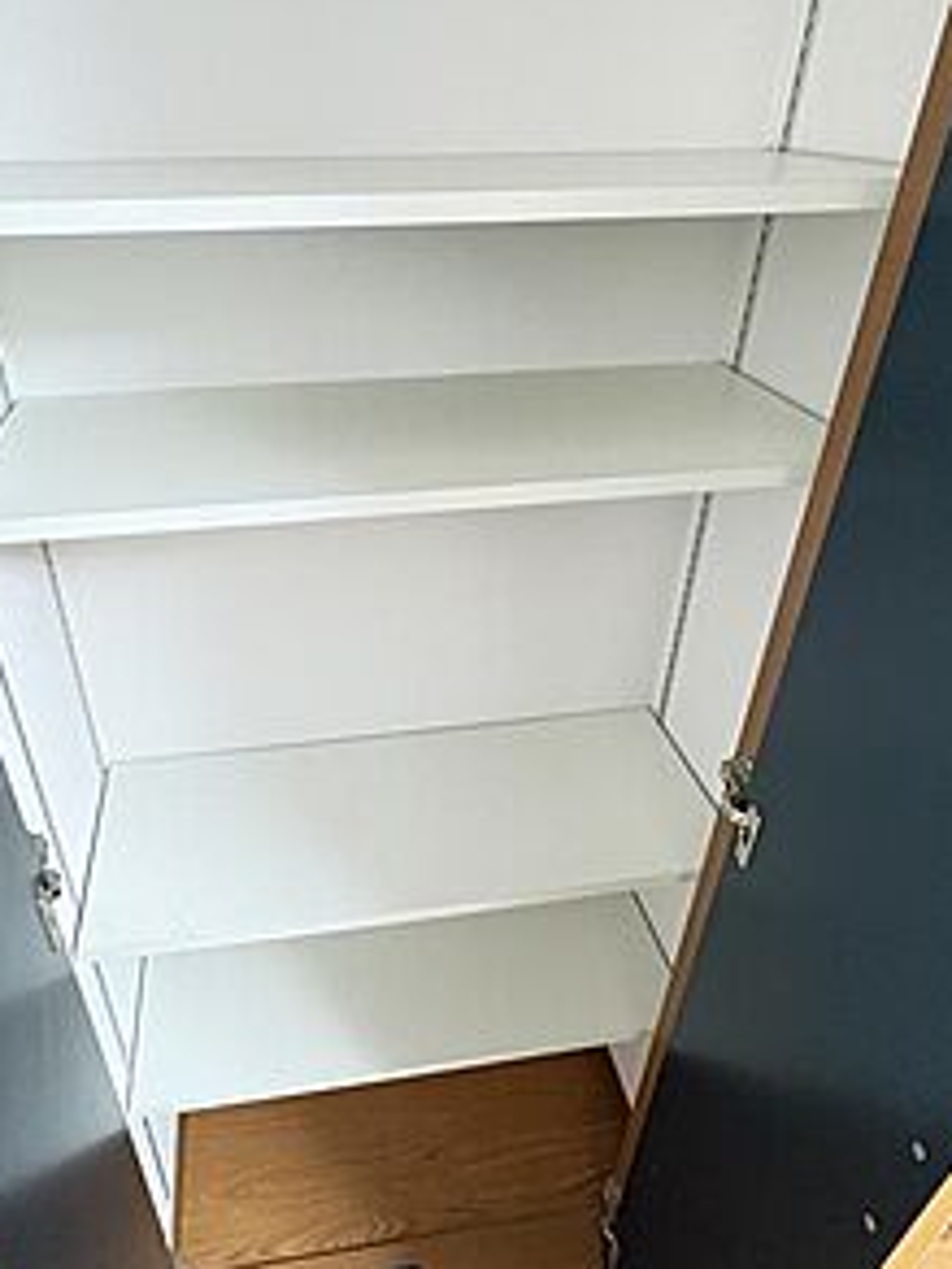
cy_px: 608
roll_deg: -0.5
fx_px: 843
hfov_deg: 58.5
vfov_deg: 73.9
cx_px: 391
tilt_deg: -31.8
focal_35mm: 23
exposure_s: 1/30
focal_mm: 2.22
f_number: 2.2
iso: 1000
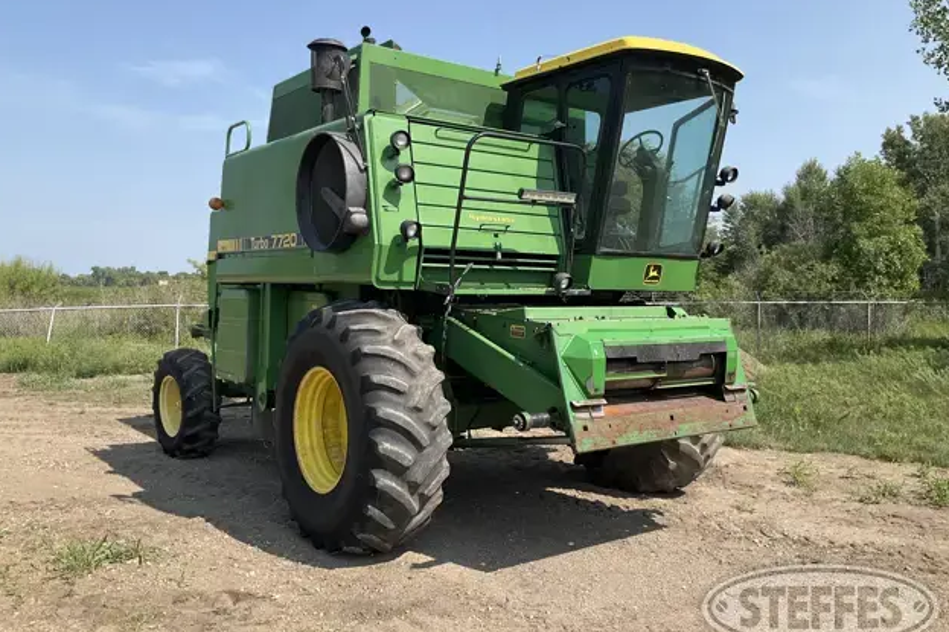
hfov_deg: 60.3
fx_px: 817
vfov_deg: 42.3
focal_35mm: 31
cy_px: 303
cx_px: 484
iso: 25
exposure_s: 1/1311
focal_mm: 3
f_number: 1.8
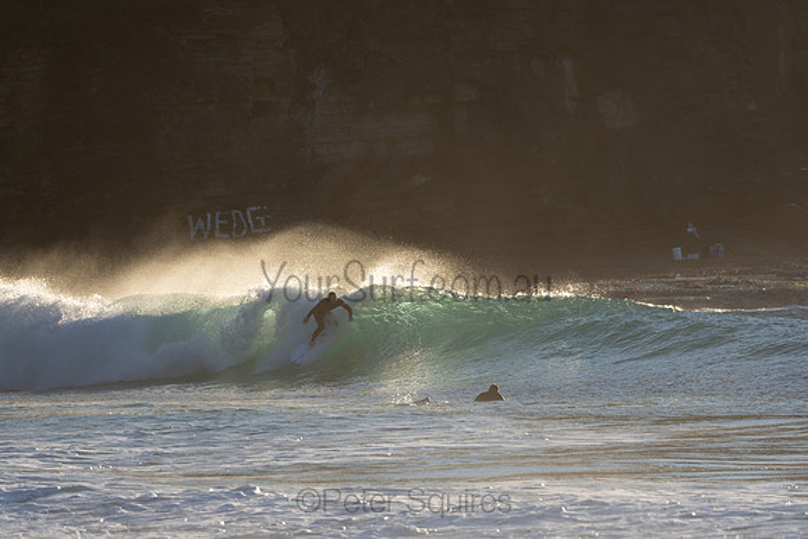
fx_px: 8755
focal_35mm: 390
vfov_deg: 3.5
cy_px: 270
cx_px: 404
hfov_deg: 5.3
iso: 100
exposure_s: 1/640
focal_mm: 260
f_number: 5.6
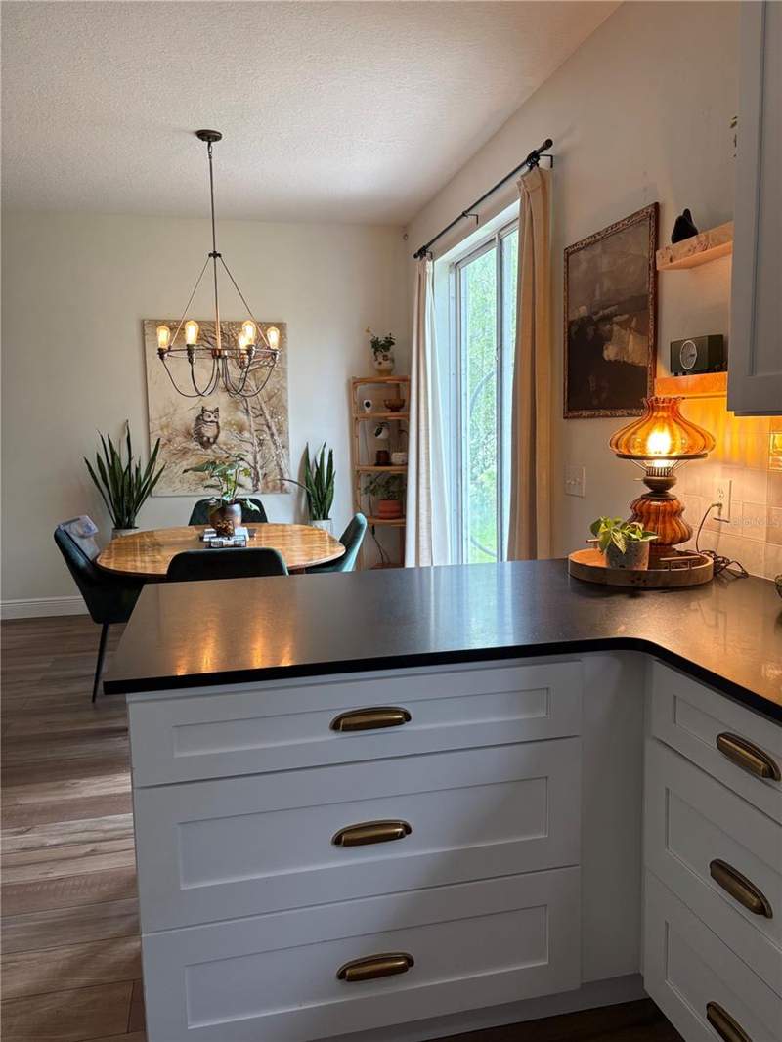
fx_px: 783
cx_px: 391
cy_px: 521
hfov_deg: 53.1
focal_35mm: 26
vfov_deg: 67.3
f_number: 1.6
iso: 100
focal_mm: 5.96
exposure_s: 1/120
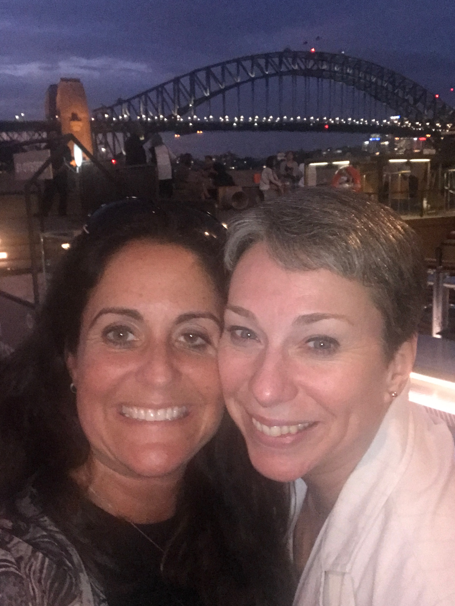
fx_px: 595
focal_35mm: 34
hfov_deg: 41.8
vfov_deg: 53.9
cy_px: 302
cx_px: 241
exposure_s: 1/20
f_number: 2.2
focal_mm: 2.87
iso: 400
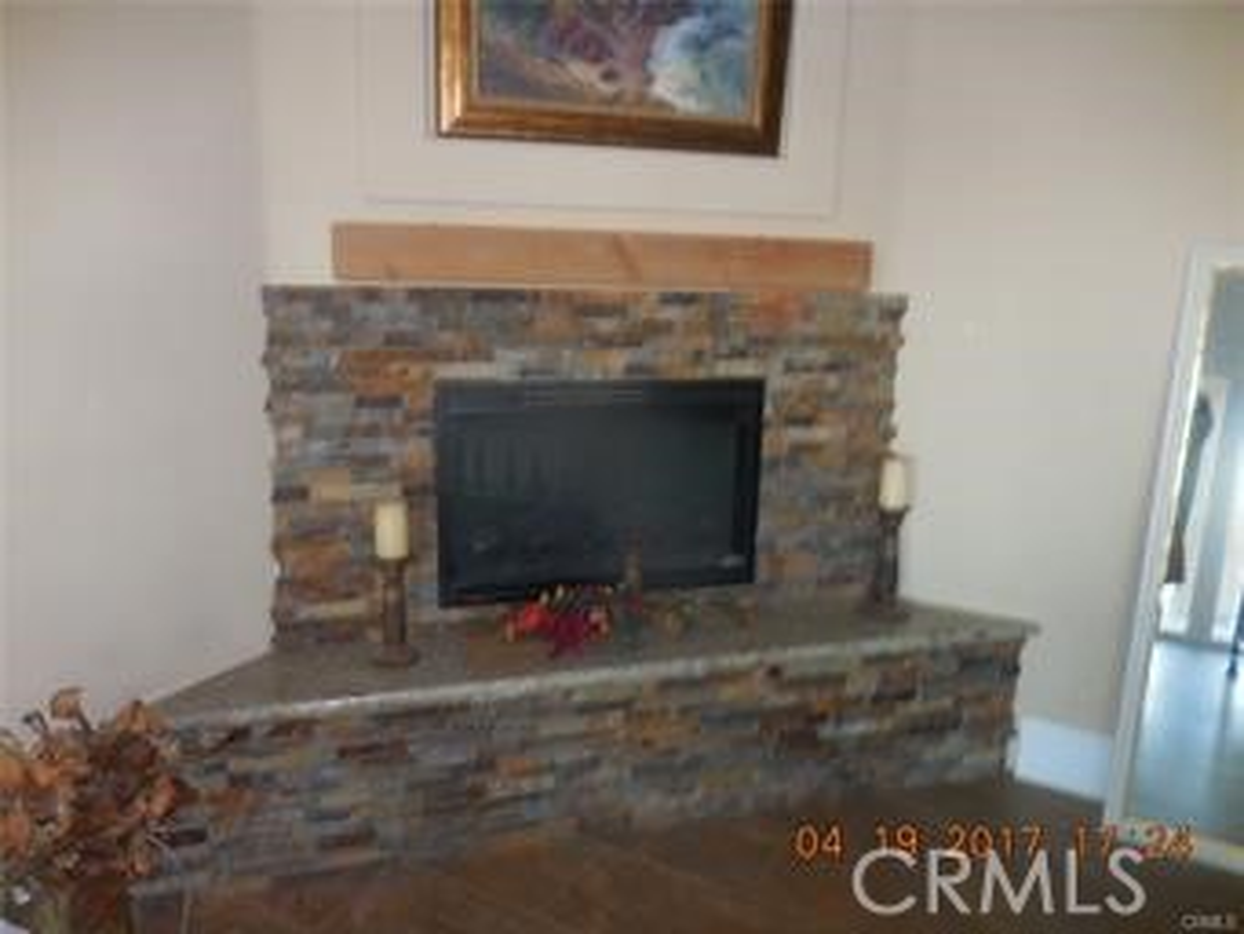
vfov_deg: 54.9
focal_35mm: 25
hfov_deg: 69.4
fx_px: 899
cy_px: 467
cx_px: 622
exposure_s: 1/25
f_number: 3.3
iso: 250
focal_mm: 4.5
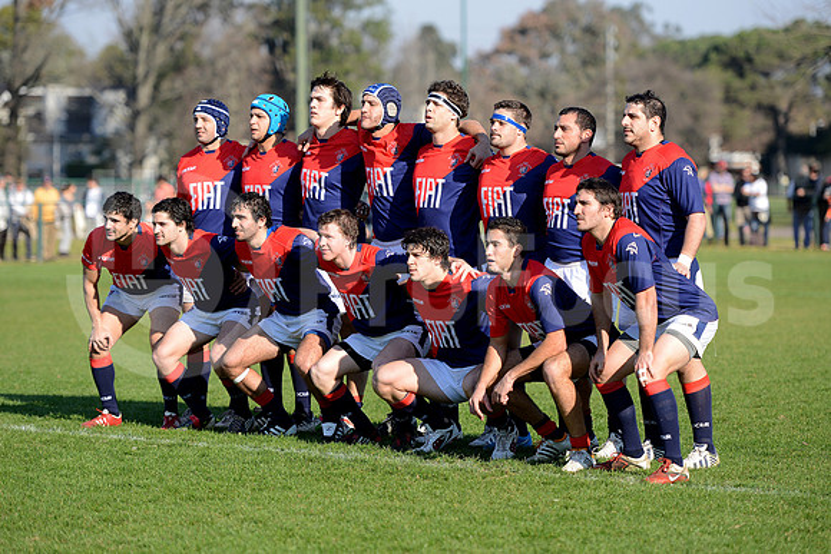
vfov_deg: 9.8
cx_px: 416
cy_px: 277
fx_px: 3232
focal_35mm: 140
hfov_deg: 14.7
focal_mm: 140
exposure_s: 1/1250
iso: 250
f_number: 2.8
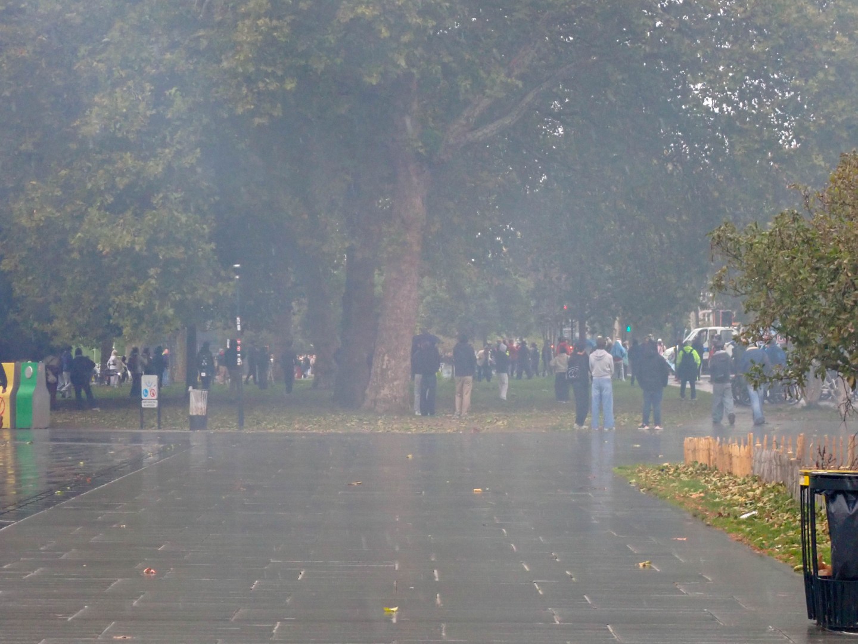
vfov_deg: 14.8
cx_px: 429
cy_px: 322
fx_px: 2479
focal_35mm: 100
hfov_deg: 19.6
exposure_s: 1/500
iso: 1000
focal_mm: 18
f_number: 4.9
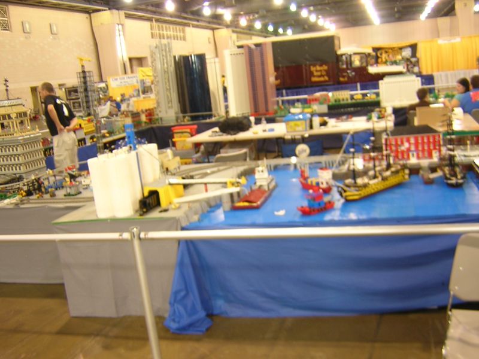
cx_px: 240
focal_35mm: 36
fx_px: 498
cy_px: 180
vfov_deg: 39.7
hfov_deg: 51.4
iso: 100
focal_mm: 4.7
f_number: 2.6
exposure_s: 1/5.8
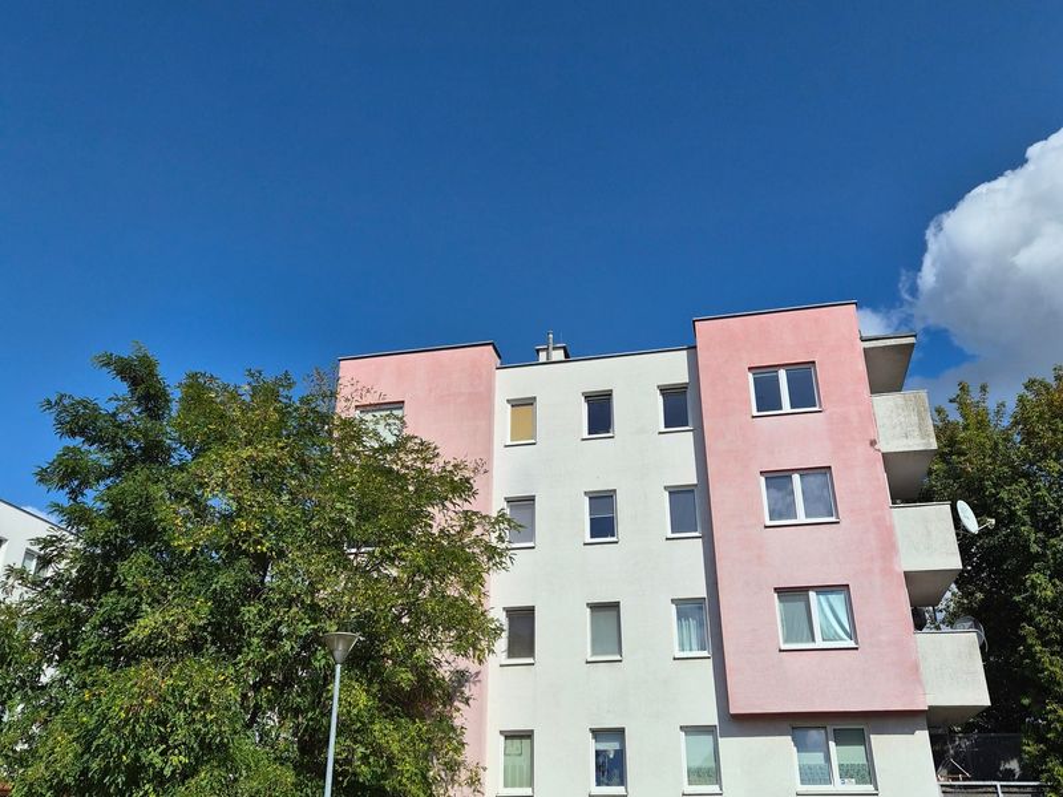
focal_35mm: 23
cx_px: 532
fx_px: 706
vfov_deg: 58.9
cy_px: 398
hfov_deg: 73.9
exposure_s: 1/7696
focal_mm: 5.4
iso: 64
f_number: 1.8
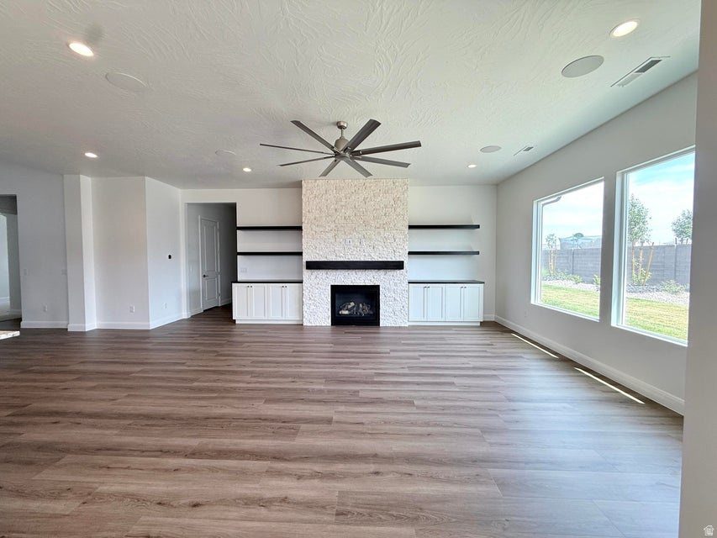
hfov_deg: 102.1
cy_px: 269
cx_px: 358
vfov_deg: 85.7
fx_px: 290
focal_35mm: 14
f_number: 2.2
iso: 64
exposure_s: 1/120
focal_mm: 2.22
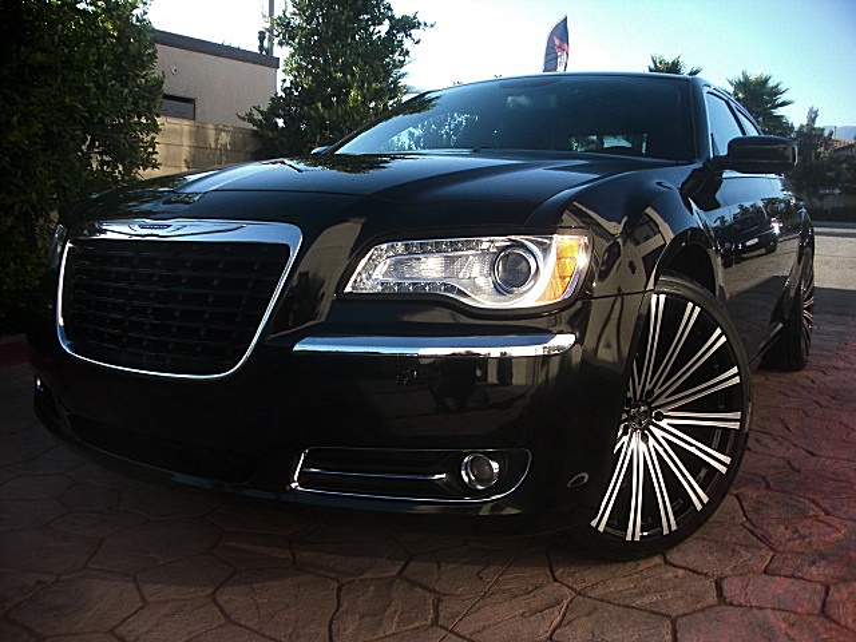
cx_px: 428
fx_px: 890
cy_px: 321
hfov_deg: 51.4
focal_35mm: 36
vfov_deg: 39.7
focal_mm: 6.3
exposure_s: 1/250
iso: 50
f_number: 2.8
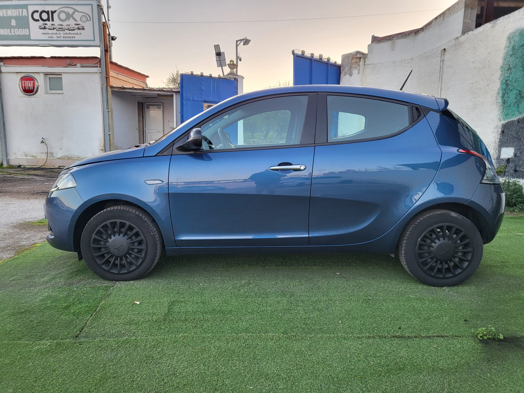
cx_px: 262
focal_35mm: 26
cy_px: 196
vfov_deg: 53.1
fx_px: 394
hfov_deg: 67.3
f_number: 1.8
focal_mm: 4.25
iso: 50
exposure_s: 1/121
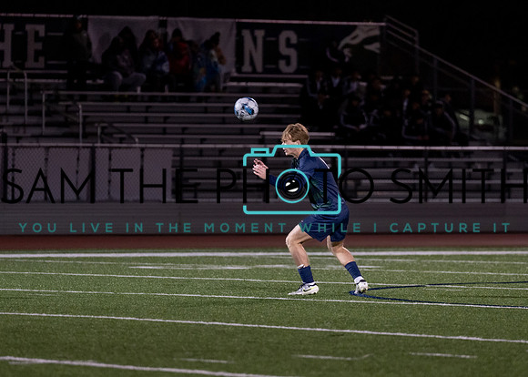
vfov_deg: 4.5
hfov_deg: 6.2
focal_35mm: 323
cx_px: 319
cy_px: 171
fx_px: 4835
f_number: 2.8
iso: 2500
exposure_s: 1/1000
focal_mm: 200
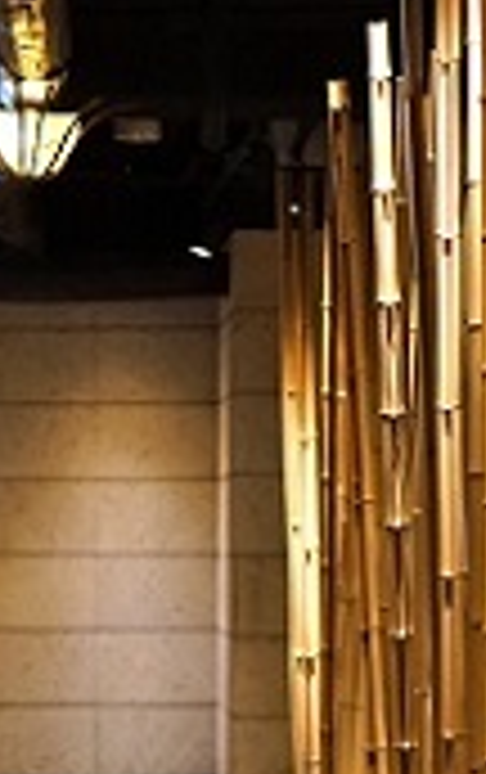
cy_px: 853
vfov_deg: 11.6
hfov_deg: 7.4
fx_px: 3760
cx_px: 16
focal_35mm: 178
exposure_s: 1/160
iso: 3200
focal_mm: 55
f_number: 2
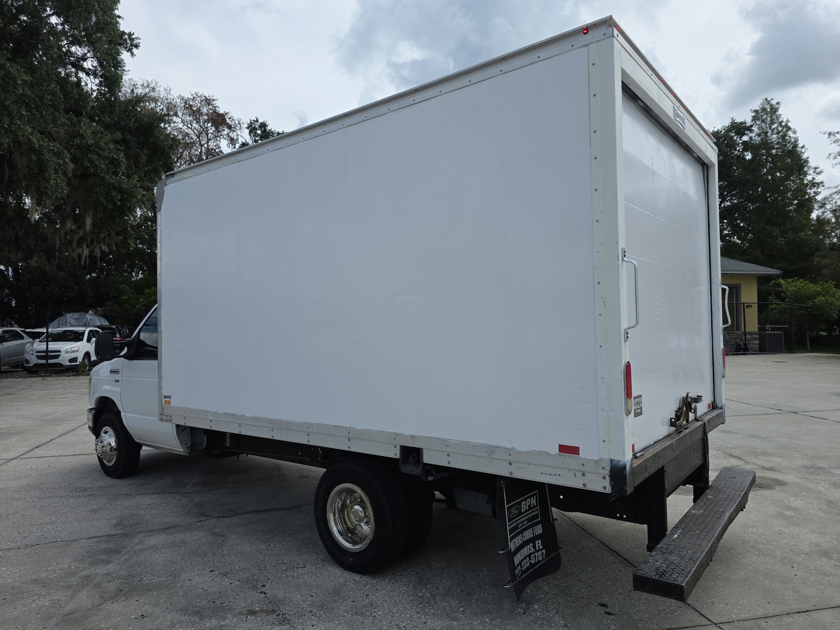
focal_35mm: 23
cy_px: 315
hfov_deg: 73.9
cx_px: 420
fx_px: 558
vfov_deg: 58.9
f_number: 1.7
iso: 80
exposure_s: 1/6809
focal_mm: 6.3
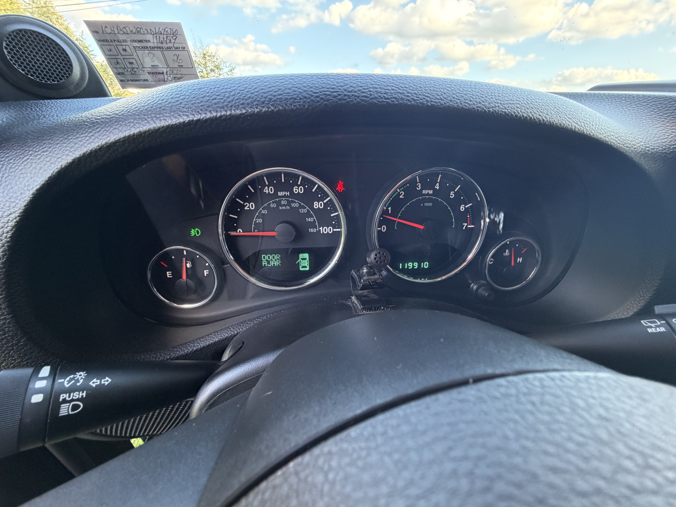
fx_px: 273
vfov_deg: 85.7
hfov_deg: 102.1
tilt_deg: -26.2
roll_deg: -2.4
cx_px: 338
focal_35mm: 14
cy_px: 254
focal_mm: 2.22
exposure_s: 1/77
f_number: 2.2
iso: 320
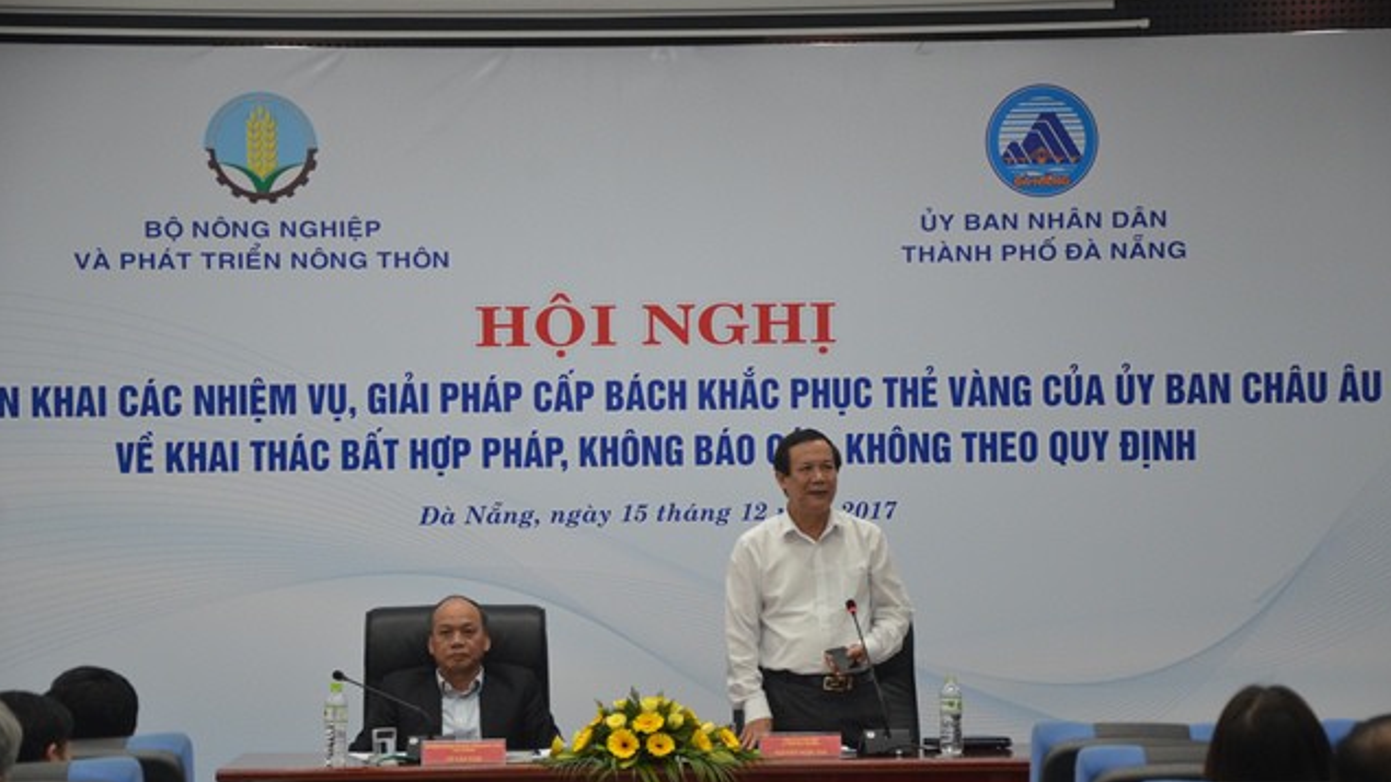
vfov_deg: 10.2
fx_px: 4371
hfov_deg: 18.1
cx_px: 699
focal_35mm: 119
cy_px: 447
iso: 500
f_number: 5.3
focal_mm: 75
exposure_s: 1/50
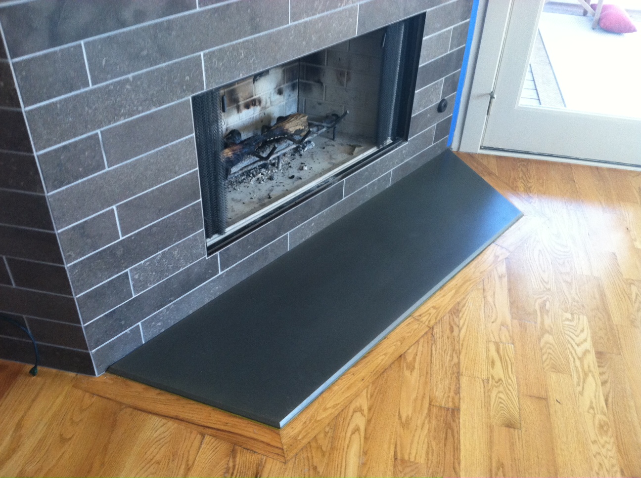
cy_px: 239
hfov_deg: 52.7
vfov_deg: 40.6
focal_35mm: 35
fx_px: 647
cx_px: 320
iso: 125
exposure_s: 1/15
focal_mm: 3.85
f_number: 2.8
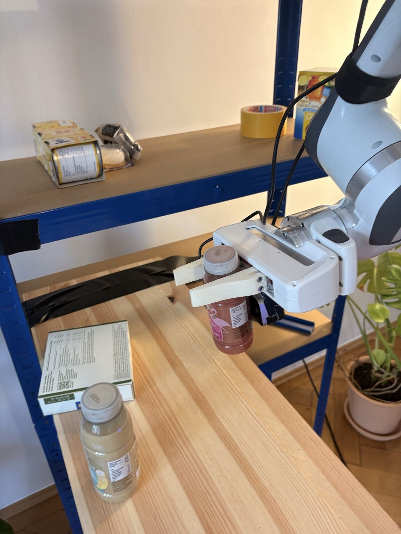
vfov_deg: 67.3
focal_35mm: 26
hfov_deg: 53.1
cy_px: 267
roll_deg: +1.3
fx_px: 402
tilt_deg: -29.8
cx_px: 200
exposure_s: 1/65
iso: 125
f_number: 1.6
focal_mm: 5.96
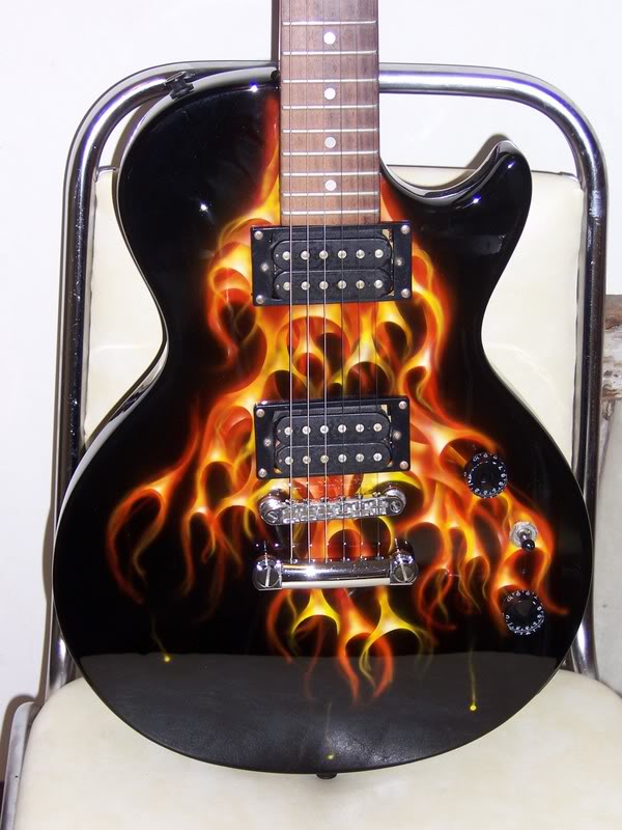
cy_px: 415
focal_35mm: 73
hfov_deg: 20.2
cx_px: 311
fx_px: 1749
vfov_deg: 26.7
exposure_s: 1/90
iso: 80
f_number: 4.3
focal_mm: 12.1
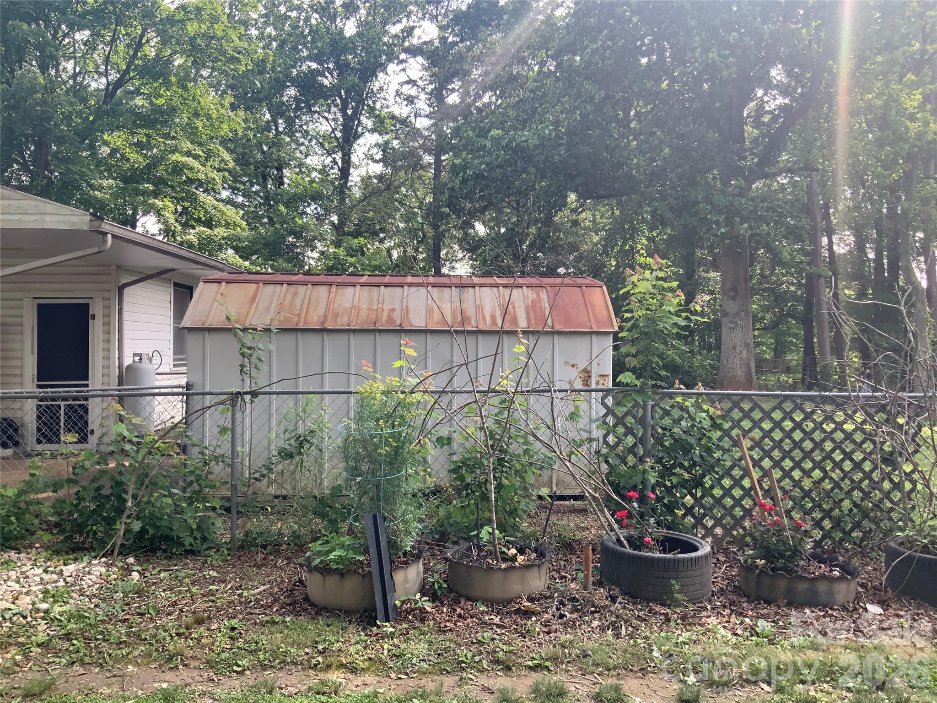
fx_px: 785
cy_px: 352
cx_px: 468
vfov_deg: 48.2
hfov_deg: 61.7
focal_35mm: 29
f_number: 1.8
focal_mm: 3
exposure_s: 1/261
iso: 16
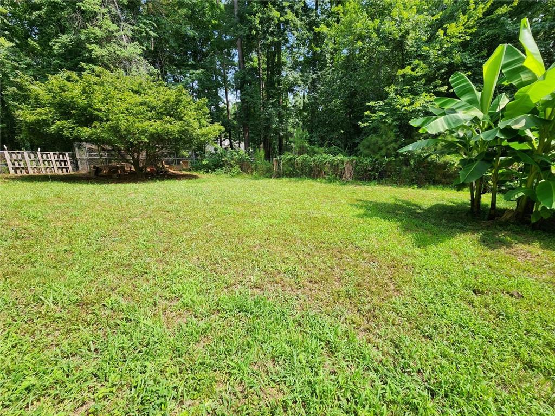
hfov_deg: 106.2
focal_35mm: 13
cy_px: 208
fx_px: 208
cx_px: 278
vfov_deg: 89.9
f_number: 2.2
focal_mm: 2.2
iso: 50
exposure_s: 1/626
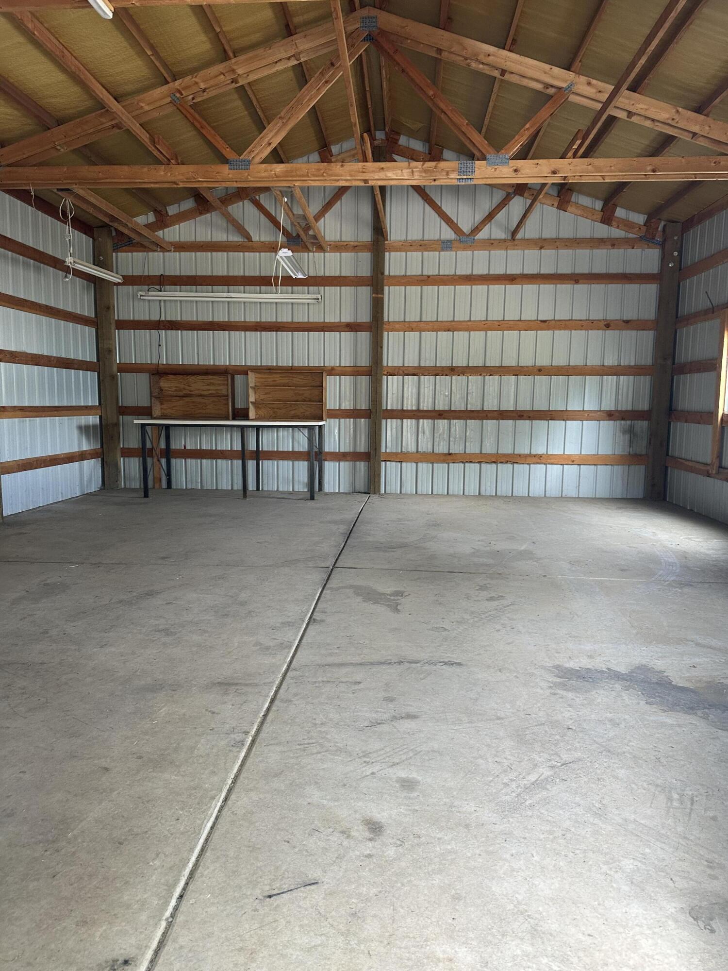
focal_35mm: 24
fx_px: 673
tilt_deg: -6.5
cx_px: 364
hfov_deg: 56.8
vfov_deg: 71.6
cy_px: 486
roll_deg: -1.1
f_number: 1.78
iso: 250
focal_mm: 6.86
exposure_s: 1/91
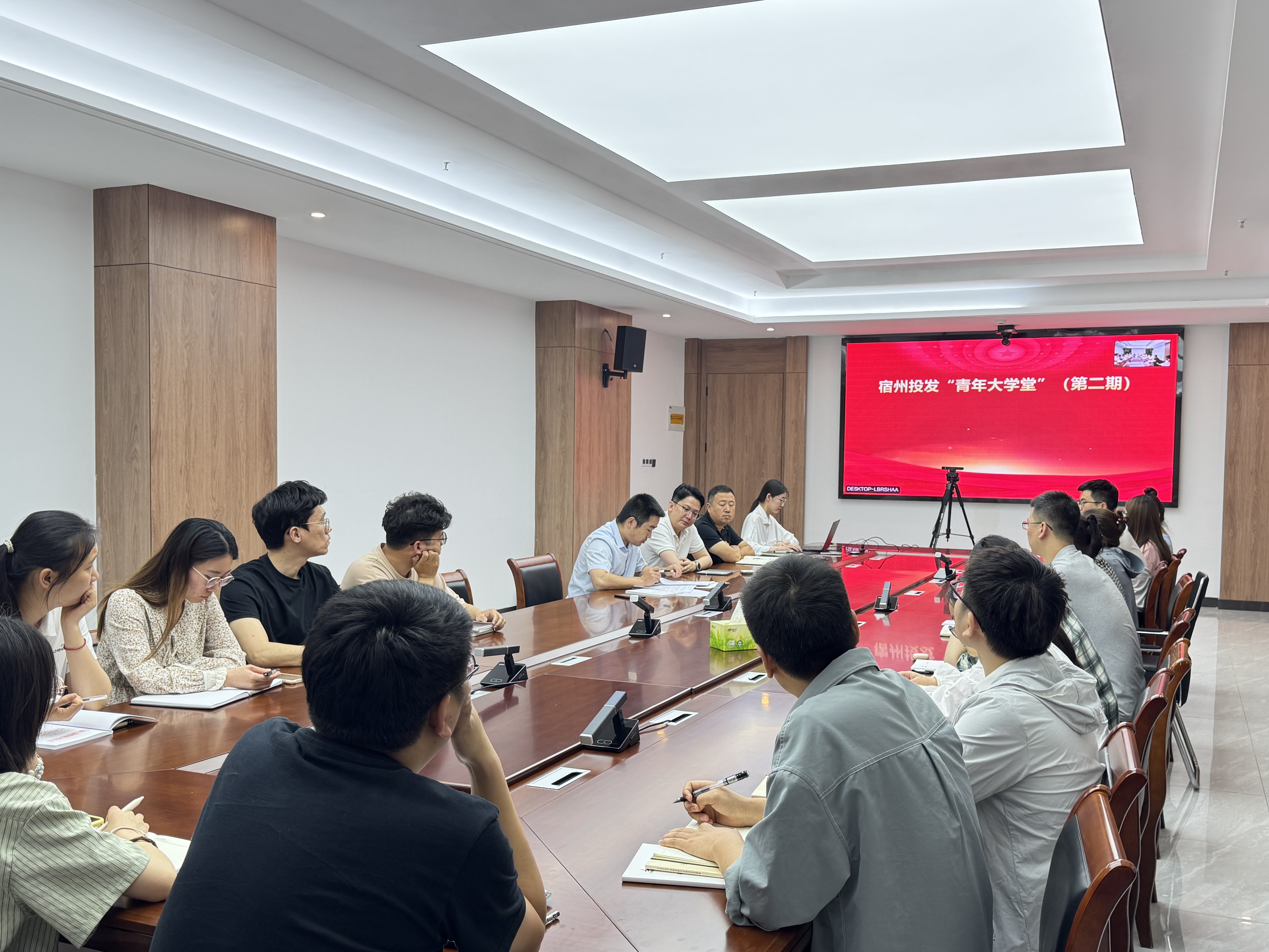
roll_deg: -0.5
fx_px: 1173
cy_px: 510
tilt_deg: -2.0
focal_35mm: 32
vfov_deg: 44.1
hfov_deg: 56.7
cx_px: 698
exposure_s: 1/100
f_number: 1.78
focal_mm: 6.76
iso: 125
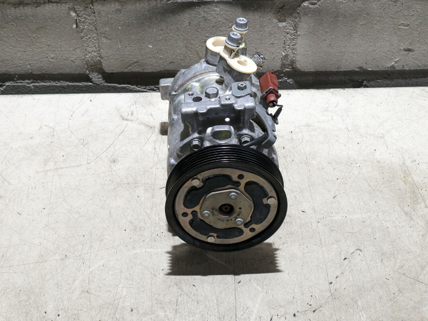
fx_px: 631
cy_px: 160
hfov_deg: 37.5
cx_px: 214
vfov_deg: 28.6
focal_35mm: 51
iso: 296
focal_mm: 5.43
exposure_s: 1/100
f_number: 1.89
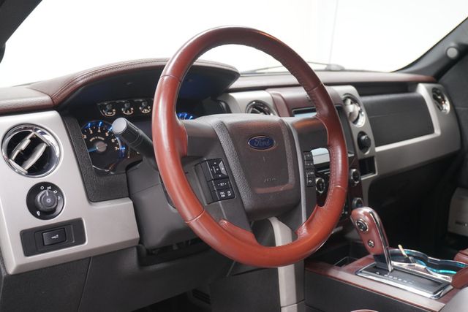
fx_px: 507
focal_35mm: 39
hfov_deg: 49.5
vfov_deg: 34.2
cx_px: 234
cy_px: 156
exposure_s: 1/60
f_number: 4.5
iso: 800
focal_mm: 26
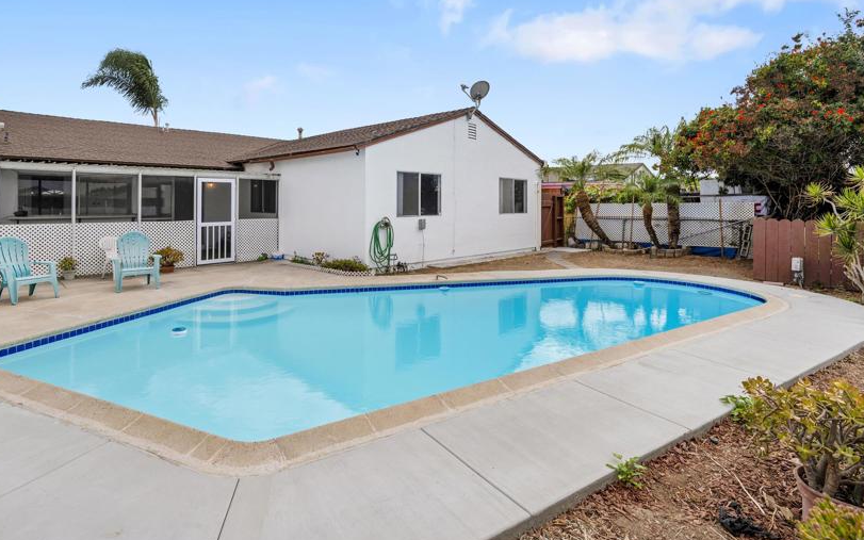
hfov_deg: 88.9
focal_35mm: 19
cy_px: 184
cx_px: 395
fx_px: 439
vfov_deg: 61.8
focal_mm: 14.5
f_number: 8
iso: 400
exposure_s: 1/1250
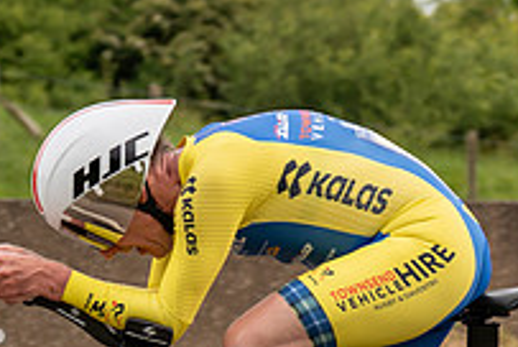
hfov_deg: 7.4
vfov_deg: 5.0
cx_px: 492
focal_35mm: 276
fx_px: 3977
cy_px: 269
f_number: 4
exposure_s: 1/1000
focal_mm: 70
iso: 200
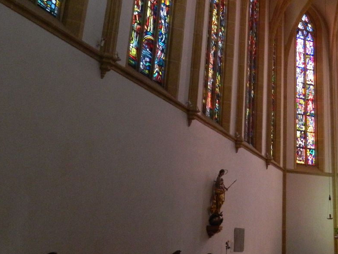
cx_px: 286
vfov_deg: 29.7
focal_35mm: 48
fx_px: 469
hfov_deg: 37.7
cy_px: 58
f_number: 3.1
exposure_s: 1/30
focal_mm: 4.5
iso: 400
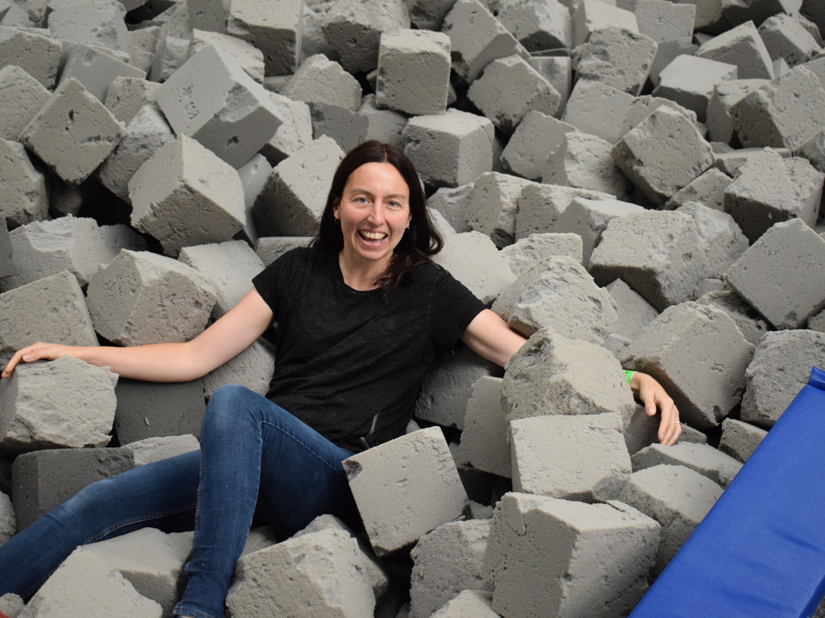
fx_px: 1406
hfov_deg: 32.7
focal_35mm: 59
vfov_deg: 24.8
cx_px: 435
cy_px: 311
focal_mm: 36
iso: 3200
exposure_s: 1/320
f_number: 4.8
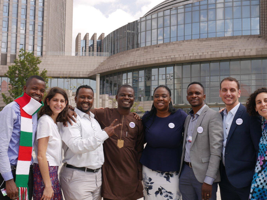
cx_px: 134
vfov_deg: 29.1
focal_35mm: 50
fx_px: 386
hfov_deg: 38.2
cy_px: 100
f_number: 8
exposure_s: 1/200
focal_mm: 25
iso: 200
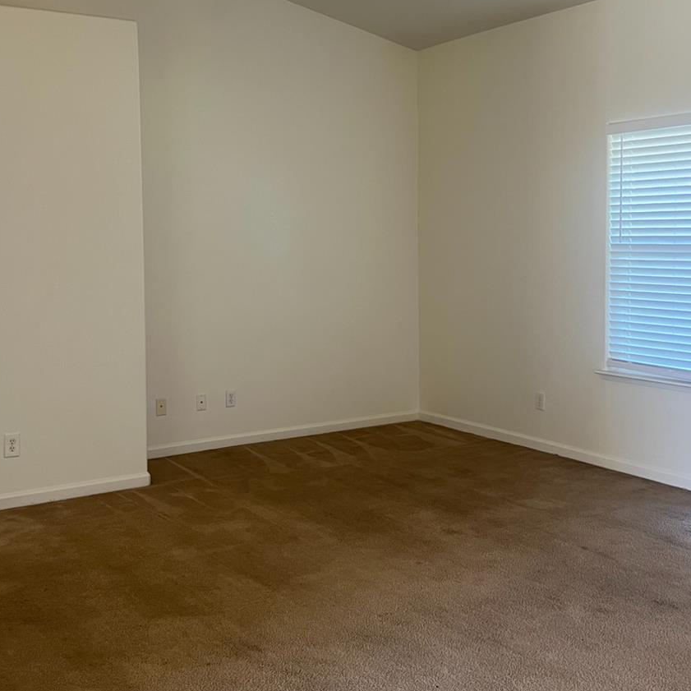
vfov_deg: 40.8
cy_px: 294
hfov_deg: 40.8
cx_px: 279
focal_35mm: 41
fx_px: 926
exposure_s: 1/60
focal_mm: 5.7
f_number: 1.5
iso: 100
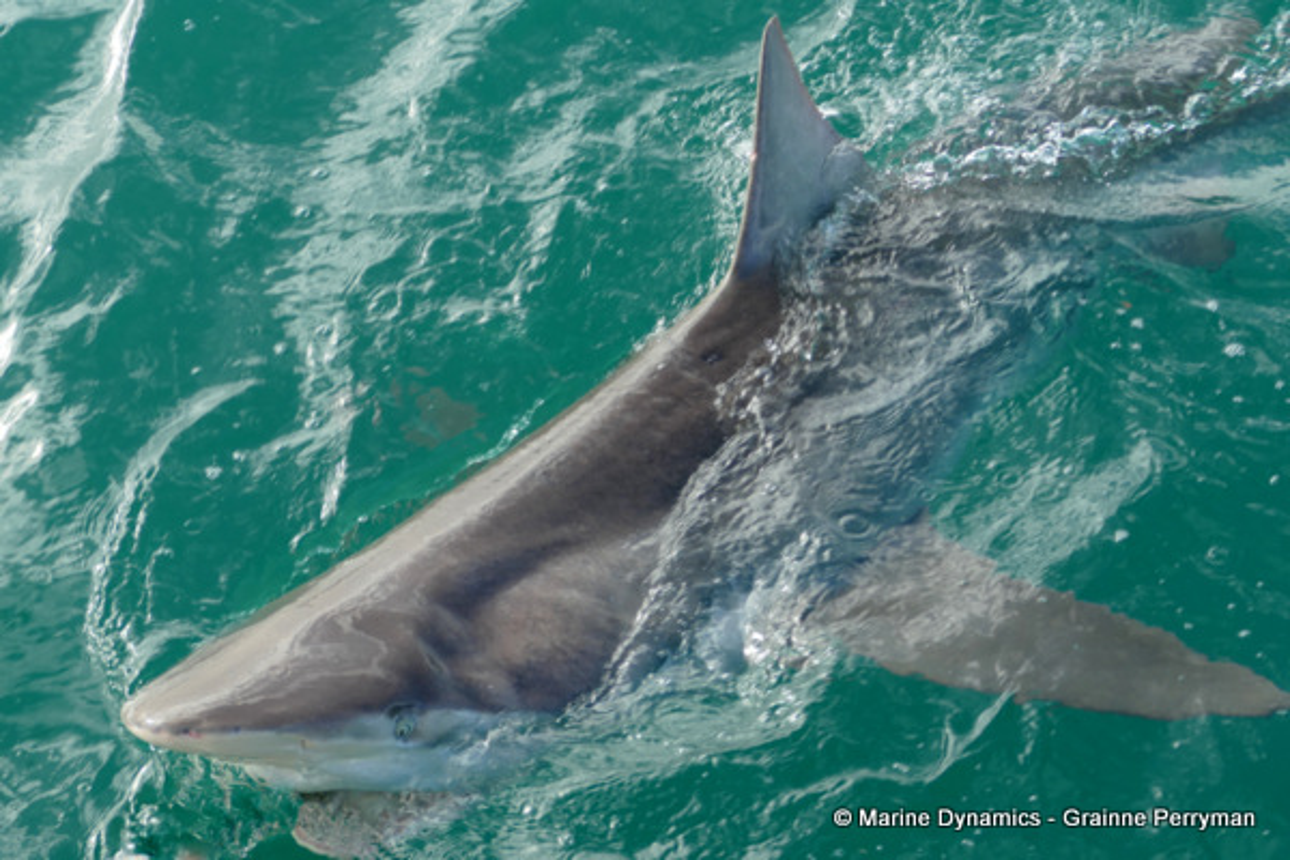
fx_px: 2616
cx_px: 645
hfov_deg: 27.7
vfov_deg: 18.7
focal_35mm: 73
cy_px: 430
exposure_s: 1/320
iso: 125
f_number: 3.7
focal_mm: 26.59
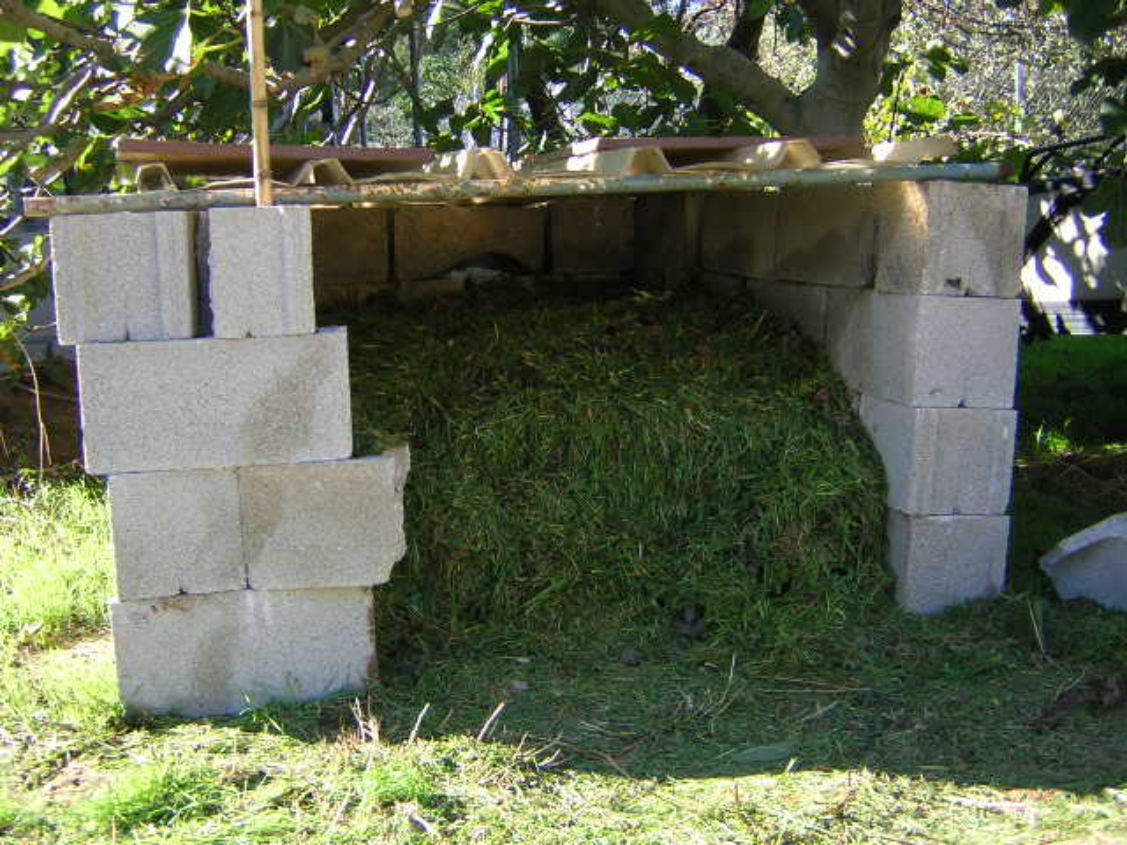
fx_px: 1400
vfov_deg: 33.6
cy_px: 422
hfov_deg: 43.9
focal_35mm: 43
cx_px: 564
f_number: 2.8
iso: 100
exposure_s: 1/175
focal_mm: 5.6
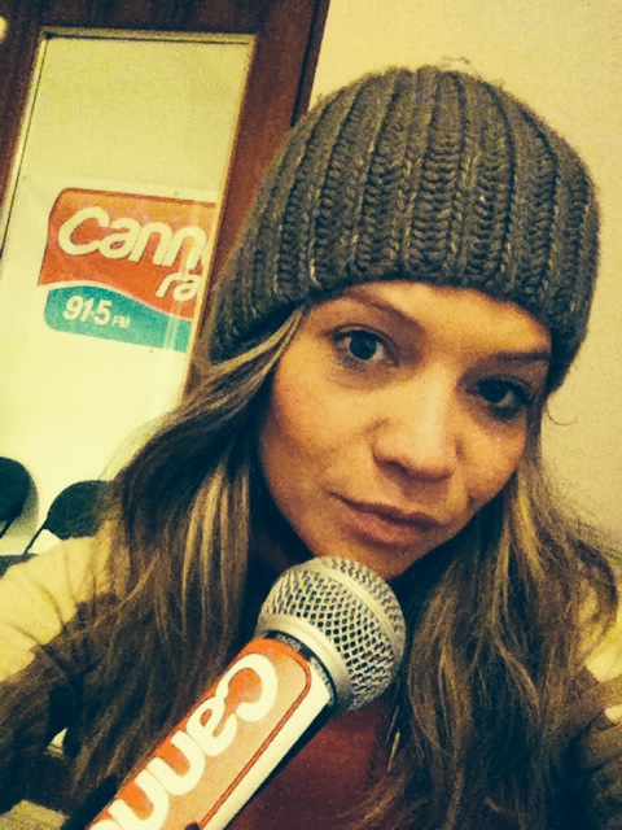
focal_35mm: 35
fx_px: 839
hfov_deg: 40.7
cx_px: 311
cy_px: 415
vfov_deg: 52.6
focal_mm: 3.85
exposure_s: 1/30
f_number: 2.4
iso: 1250
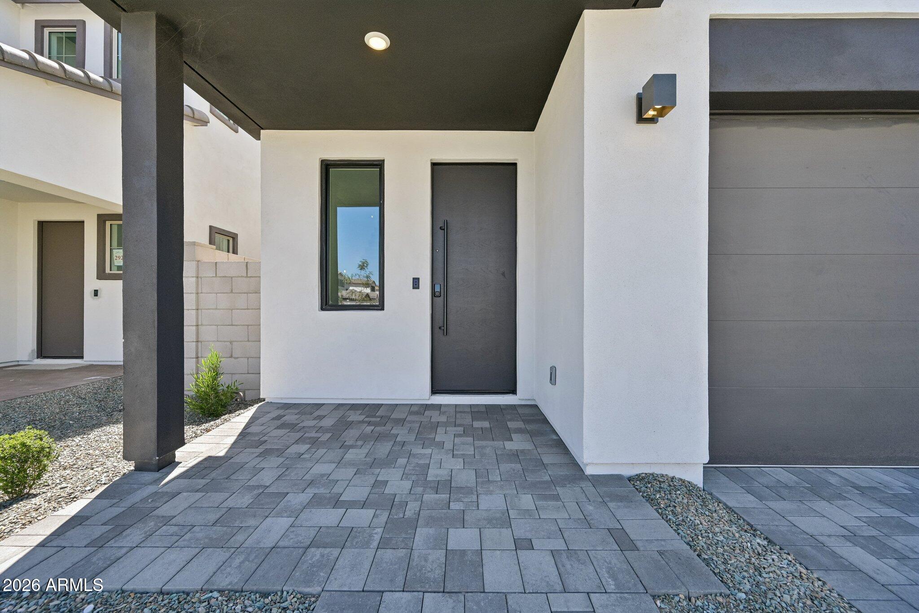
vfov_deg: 81.2
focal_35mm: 14
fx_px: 357
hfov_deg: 104.3
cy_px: 306
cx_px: 460
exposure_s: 1/250
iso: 180
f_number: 8
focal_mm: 14
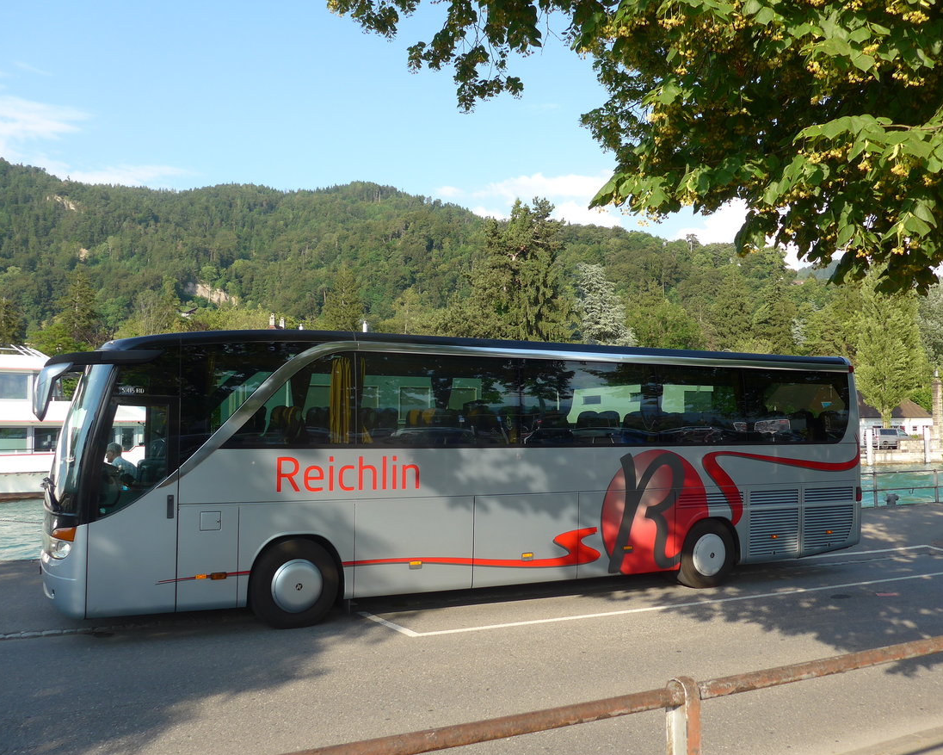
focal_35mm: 31
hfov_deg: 57.2
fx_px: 865
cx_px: 470
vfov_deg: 47.1
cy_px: 381
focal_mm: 6
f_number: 2.8
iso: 80
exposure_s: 1/640
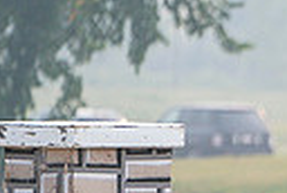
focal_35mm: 1518
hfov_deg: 1.4
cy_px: 248
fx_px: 12130
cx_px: 646
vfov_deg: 0.9
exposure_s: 1/800
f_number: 5.6
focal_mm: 336
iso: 500
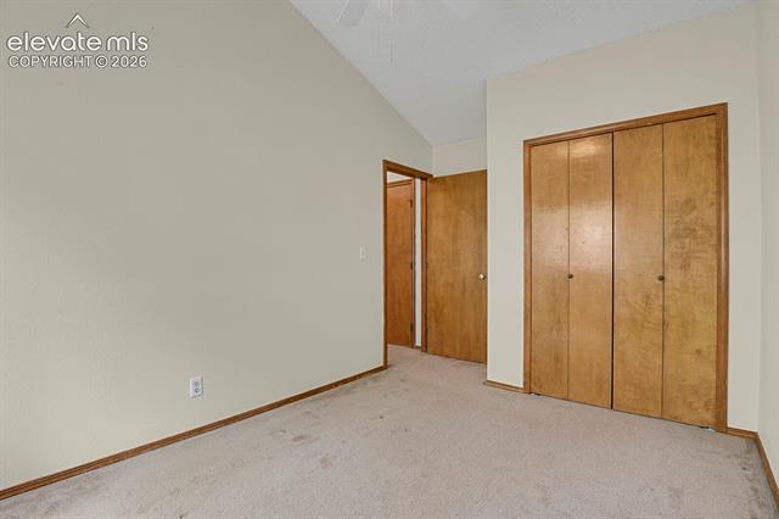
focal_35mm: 17
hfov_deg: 93.3
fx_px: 368
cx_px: 390
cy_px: 260
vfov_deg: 70.4
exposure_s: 4
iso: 250
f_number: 8
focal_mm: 17
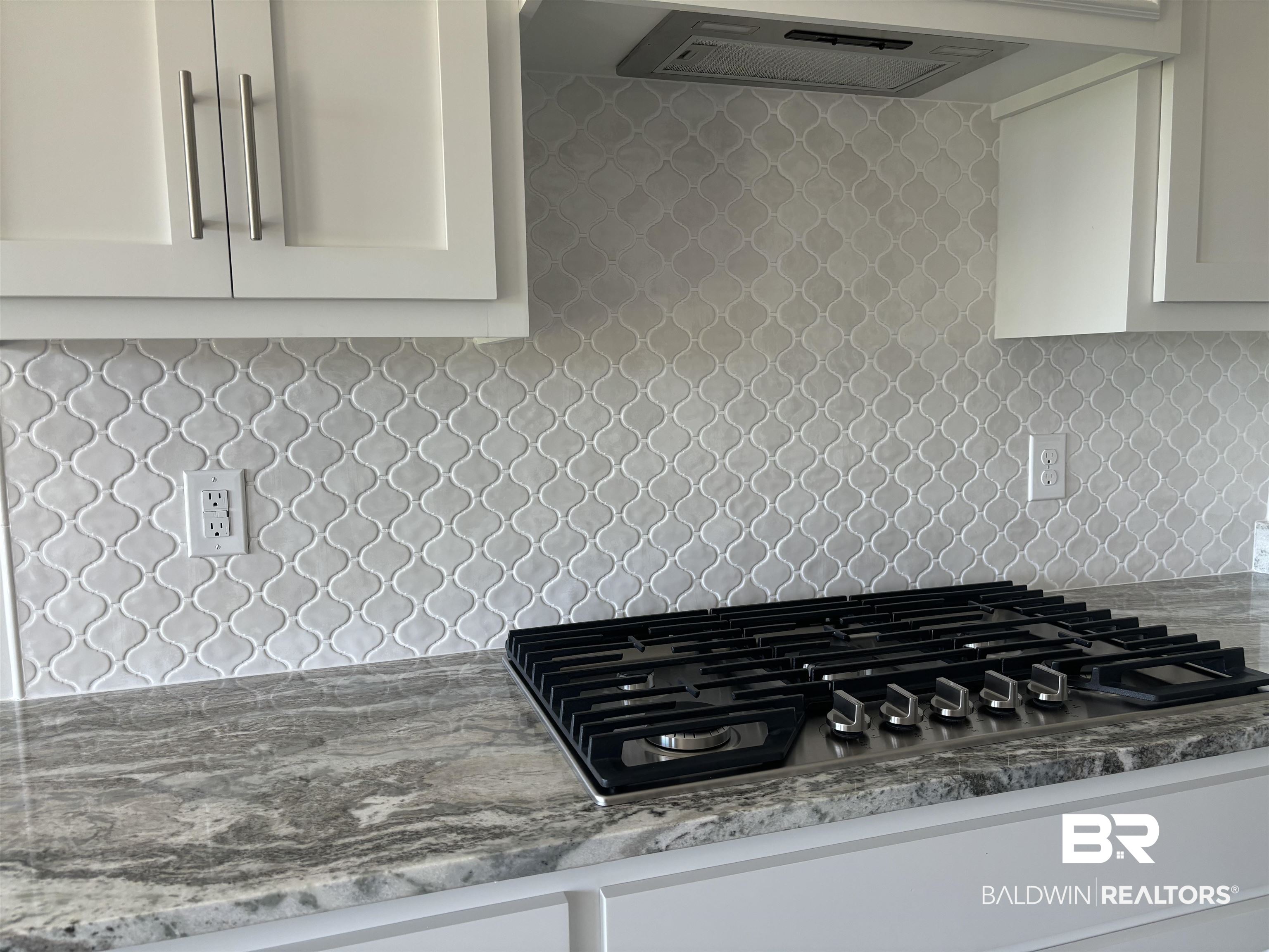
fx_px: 953
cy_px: 476
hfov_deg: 67.3
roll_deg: +0.6
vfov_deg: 53.1
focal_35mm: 26
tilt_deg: -6.9
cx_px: 634
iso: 80
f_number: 1.6
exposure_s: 1/121
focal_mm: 5.96
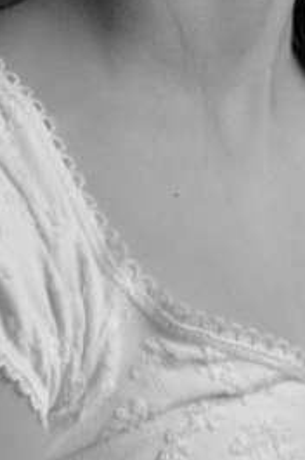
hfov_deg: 2.4
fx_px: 7380
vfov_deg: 3.5
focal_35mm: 579
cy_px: -367
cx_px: 291
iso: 320
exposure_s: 1/667
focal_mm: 85
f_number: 1.8
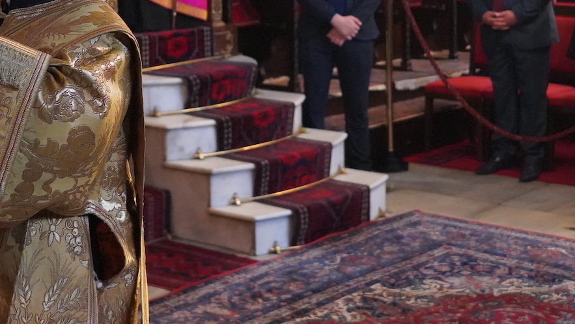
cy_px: -8
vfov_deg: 14.5
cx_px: 324
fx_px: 1250
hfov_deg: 25.9
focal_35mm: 82
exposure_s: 1/160
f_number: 4
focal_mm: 36
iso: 12800
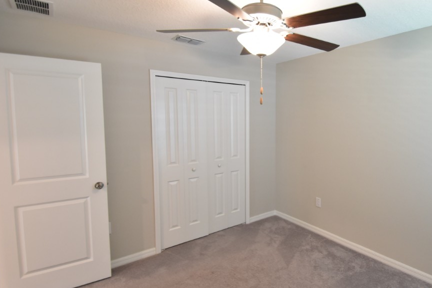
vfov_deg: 61.9
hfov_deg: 81.5
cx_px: 284
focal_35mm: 20
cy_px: 136
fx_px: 240
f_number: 3.5
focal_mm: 10
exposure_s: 1/45
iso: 800
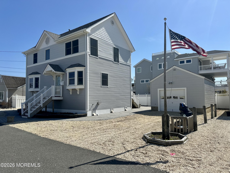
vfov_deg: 56.8
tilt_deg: +3.4
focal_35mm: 24
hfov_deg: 71.6
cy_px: 86
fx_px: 159
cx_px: 115
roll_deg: +0.8
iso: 80
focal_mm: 6.86
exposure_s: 1/7576
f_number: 1.78
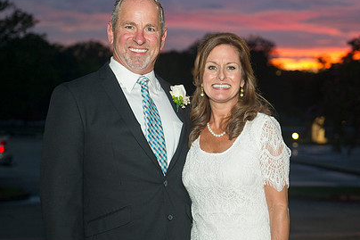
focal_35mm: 79
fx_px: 790
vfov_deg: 17.3
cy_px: 121
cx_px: 214
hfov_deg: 25.6
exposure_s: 1/160
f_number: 3.2
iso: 800
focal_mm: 55
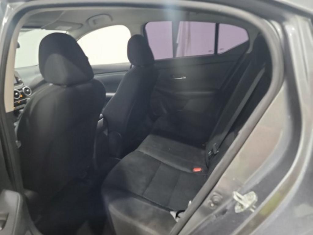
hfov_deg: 71.6
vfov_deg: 56.8
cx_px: 156
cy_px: 118
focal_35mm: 24
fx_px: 217
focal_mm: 6.7
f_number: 1.8
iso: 867
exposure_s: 1/30
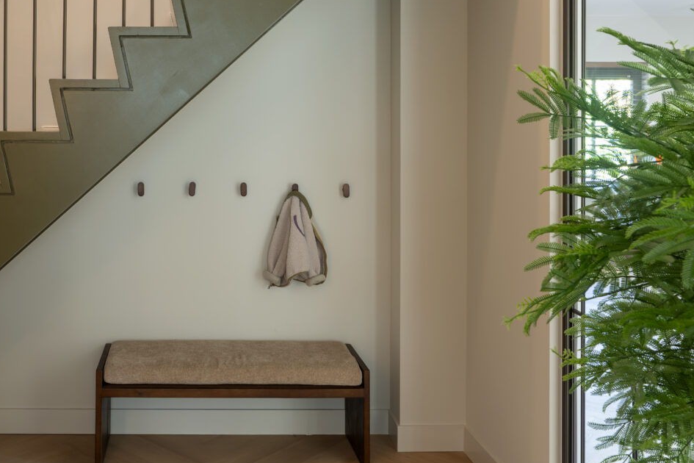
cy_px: 122
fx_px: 752
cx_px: 217
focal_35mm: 39
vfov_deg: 33.6
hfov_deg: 48.5
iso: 200
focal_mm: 18
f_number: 6.3
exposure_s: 2
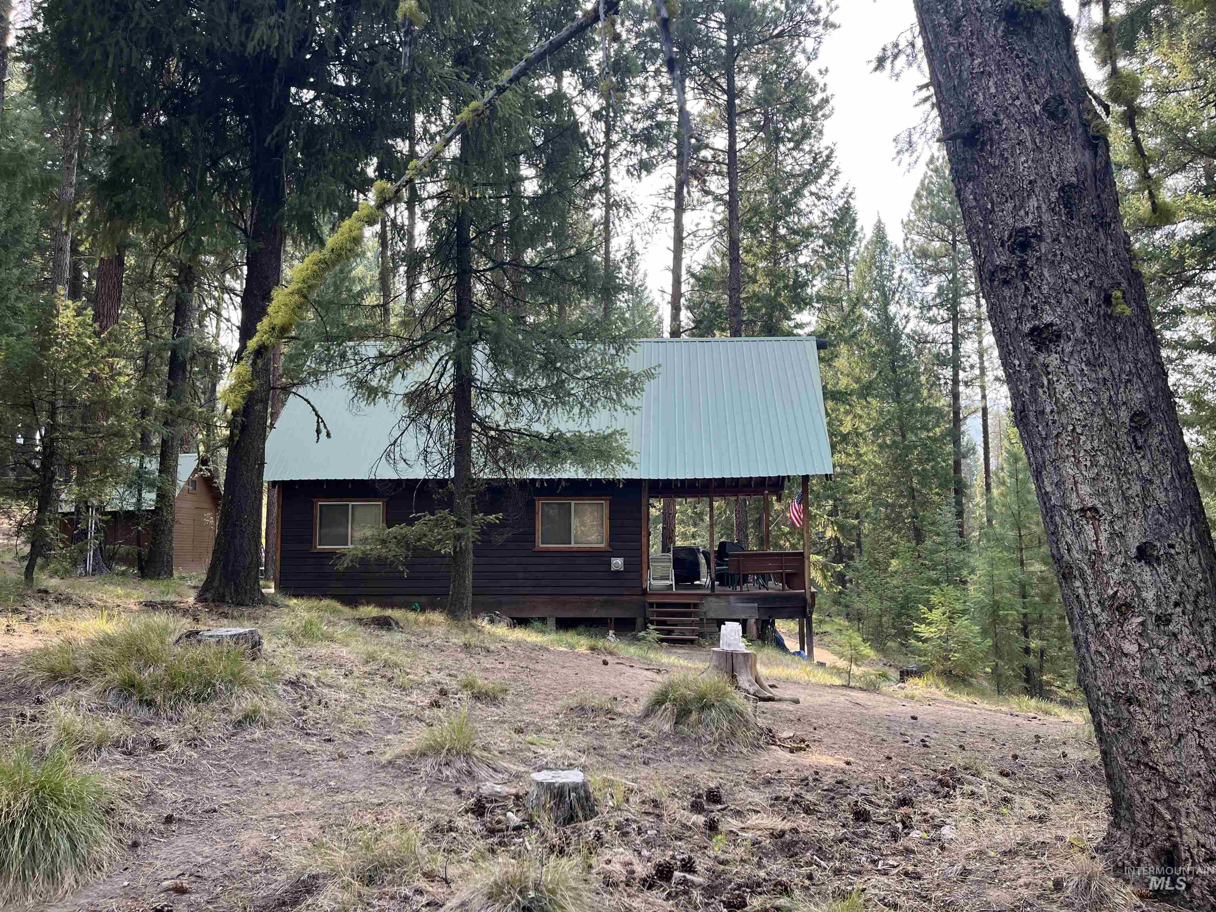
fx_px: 913
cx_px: 608
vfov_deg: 53.1
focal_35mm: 26
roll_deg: +0.9
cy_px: 456
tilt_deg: +5.7
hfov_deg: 67.3
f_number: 1.6
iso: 50
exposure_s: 1/302
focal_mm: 5.1
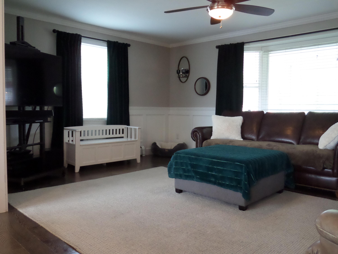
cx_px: 169
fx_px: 312
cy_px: 127
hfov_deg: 56.8
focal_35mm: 32
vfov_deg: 44.2
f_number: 3.4
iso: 400
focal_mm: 5.3
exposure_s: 1/30
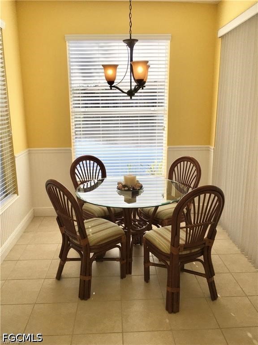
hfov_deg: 48.2
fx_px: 288
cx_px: 129
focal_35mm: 29
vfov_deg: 61.7
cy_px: 172
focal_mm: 4.15
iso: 32
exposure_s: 1/705
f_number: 2.2
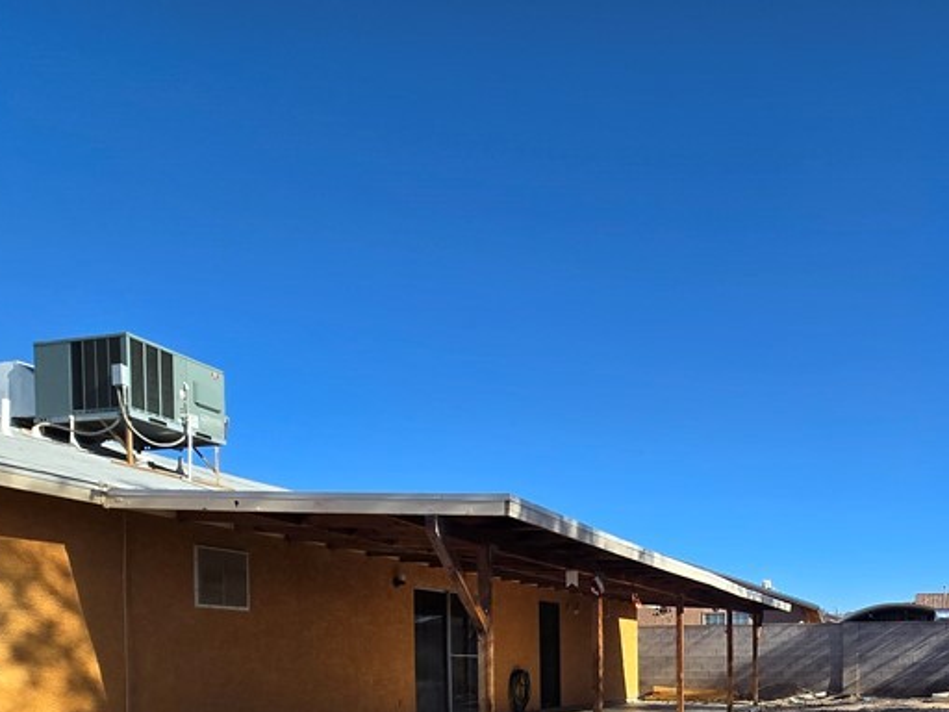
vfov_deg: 46.1
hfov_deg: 61.2
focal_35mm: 26
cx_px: 773
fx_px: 713
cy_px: 682
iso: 50
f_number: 2.2
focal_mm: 2.2
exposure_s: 1/1962
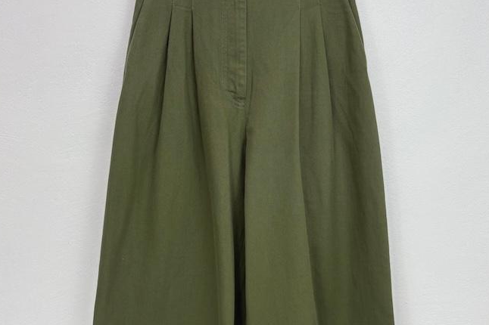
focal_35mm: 41
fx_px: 557
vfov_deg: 32.4
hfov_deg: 47.4
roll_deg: +0.1
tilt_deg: -10.3
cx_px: 231
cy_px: 212
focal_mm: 5.96
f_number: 1.6
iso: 40
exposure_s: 1/100
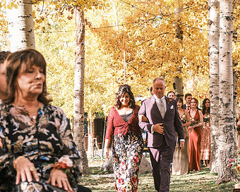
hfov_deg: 16.0
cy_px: 130
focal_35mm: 120
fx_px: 852
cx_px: 150
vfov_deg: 12.8
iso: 400
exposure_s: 1/500
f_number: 4
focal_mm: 50
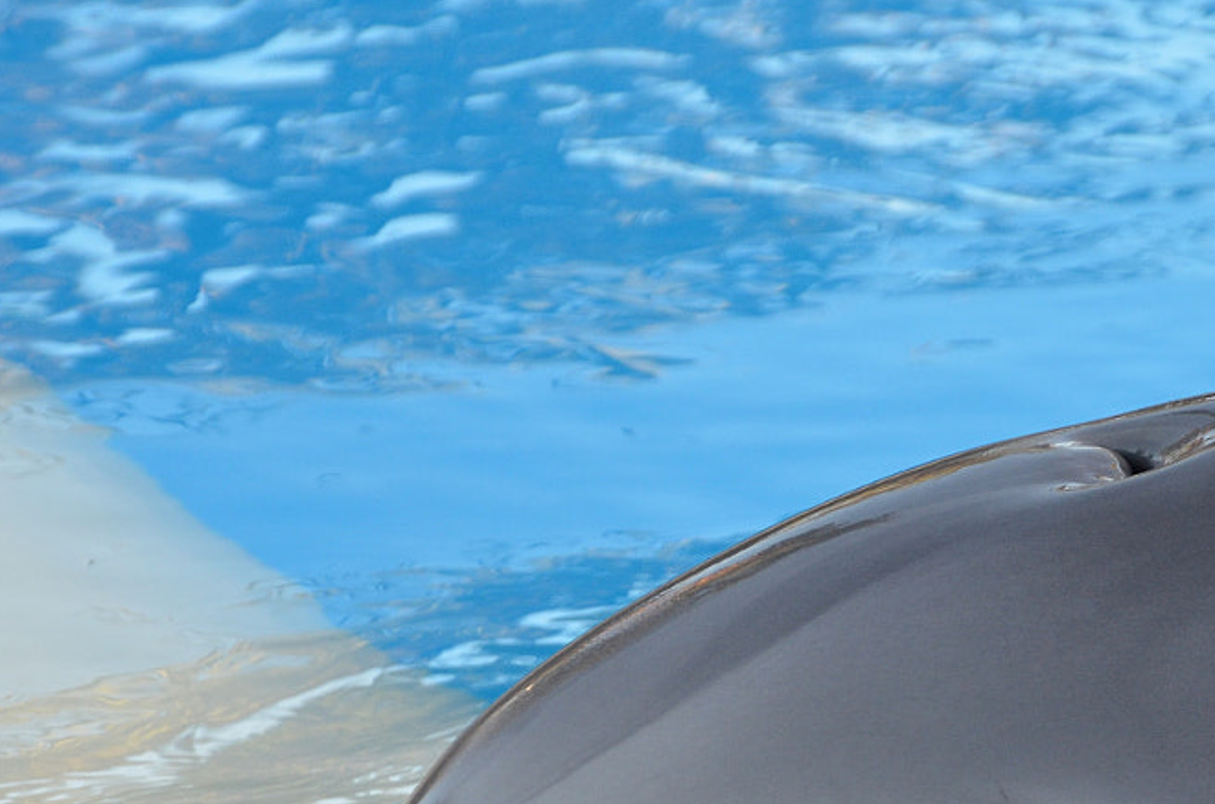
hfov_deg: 3.1
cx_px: 1062
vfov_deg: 2.0
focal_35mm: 673
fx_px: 22672
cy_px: 818
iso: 450
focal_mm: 185
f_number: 5
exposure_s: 1/250
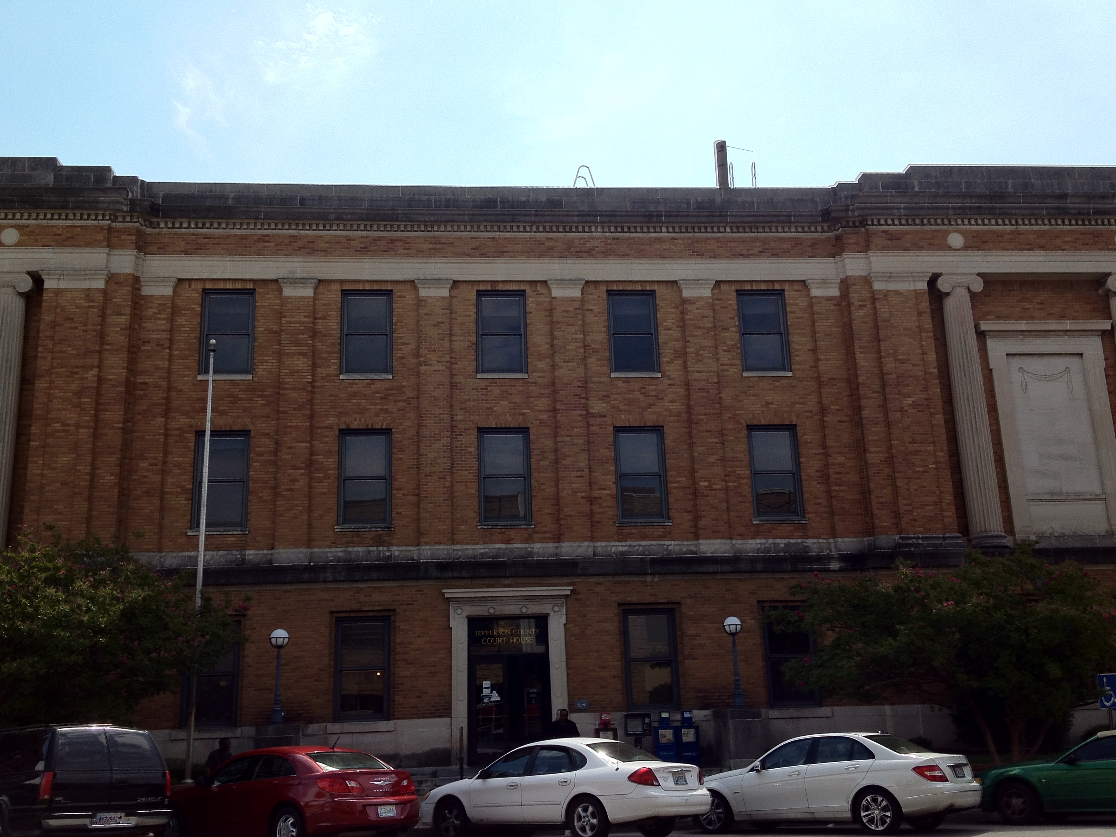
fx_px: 1128
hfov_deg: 52.6
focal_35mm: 35
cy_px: 418
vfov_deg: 40.7
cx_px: 558
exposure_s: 1/1151
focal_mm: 4.28
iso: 64
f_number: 2.4
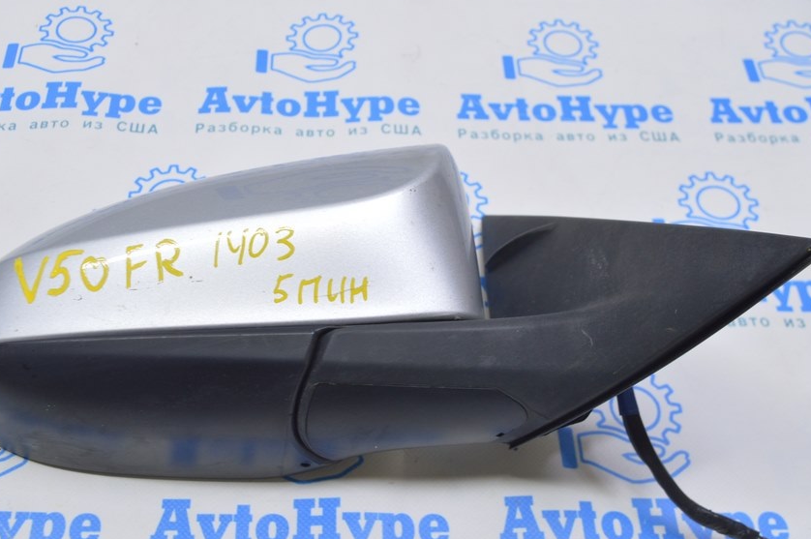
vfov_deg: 30.4
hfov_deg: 44.4
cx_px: 342
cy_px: 237
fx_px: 990
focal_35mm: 44
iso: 400
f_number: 5.6
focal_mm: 24
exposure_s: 1/20
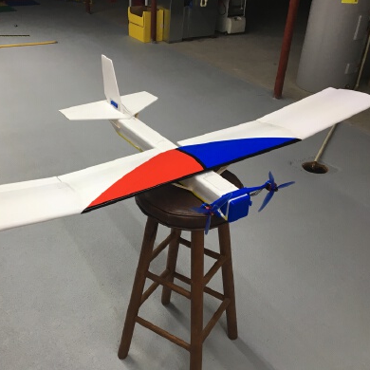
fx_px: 423
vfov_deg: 47.2
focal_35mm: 35
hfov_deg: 46.9
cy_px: 181
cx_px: 142
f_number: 2.2
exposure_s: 1/40
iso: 25
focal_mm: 4.15
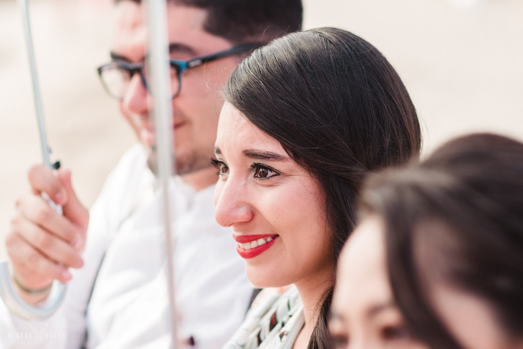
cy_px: 174
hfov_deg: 15.4
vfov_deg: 10.3
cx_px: 269
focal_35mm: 133
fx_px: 1932
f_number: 2.8
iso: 100
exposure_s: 1/800
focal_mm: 85
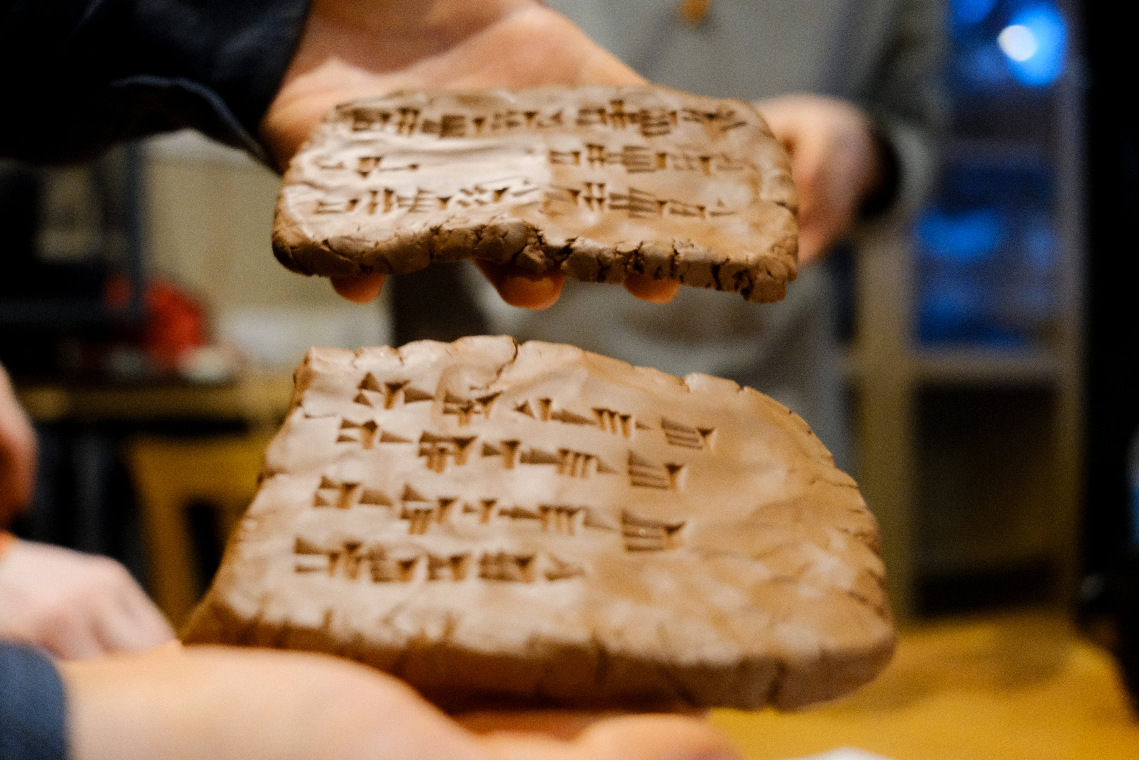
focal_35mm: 41
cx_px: 570
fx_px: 1297
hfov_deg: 47.4
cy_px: 380
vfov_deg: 32.6
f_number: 3.6
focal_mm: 27
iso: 6400
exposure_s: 1/80
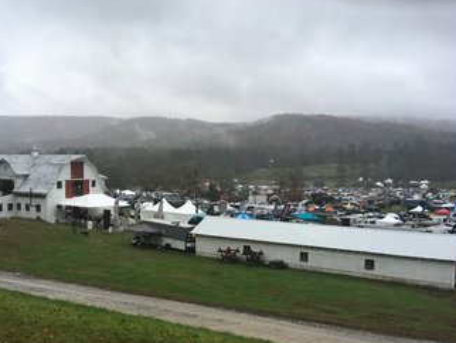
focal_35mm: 36
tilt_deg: -4.1
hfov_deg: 51.1
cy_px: 197
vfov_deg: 39.6
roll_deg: -0.4
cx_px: 190
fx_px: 475
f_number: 2.2
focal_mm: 4.15
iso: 80
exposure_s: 1/30
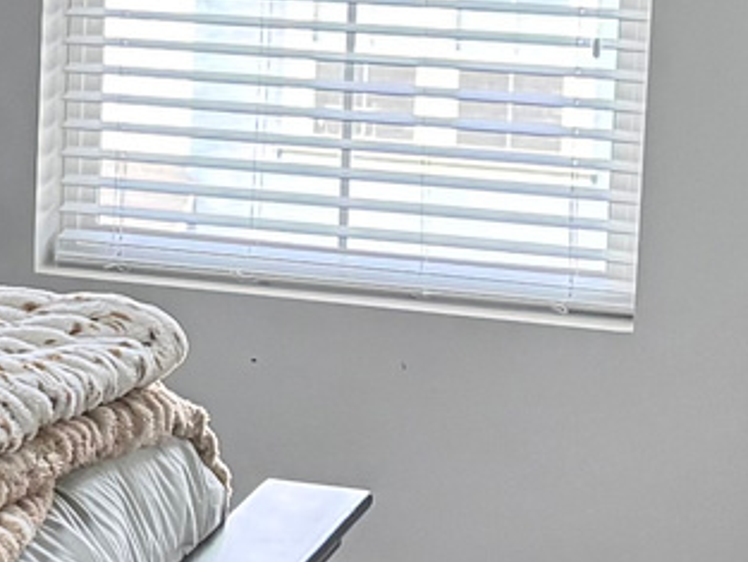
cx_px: -643
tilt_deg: -7.4
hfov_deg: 11.6
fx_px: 3394
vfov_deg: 9.4
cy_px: -7
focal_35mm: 157
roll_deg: +0.4
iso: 250
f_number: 1.78
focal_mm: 6.76
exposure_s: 1/120
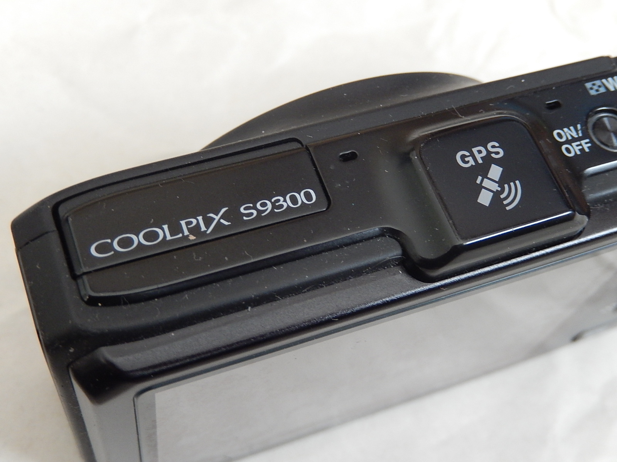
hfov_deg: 37.5
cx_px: 308
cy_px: 231
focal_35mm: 51
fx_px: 909
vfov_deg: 28.6
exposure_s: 1/25
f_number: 4.5
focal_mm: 9.2
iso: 400
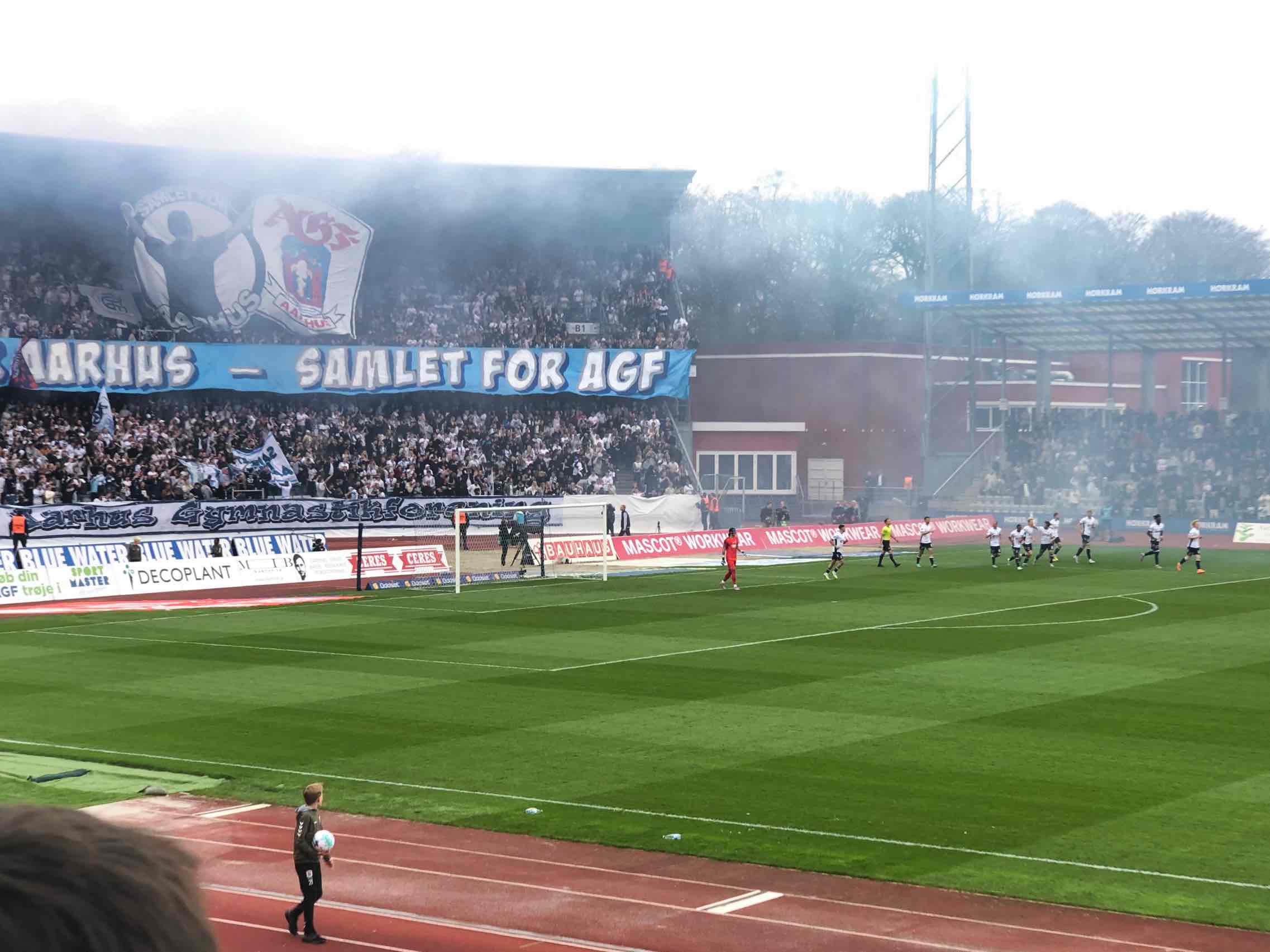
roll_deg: +0.3
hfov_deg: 36.8
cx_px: 635
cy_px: 476
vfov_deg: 28.0
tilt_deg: -0.7
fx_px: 1908
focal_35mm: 52
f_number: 2.4
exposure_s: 1/100
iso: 20
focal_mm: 6
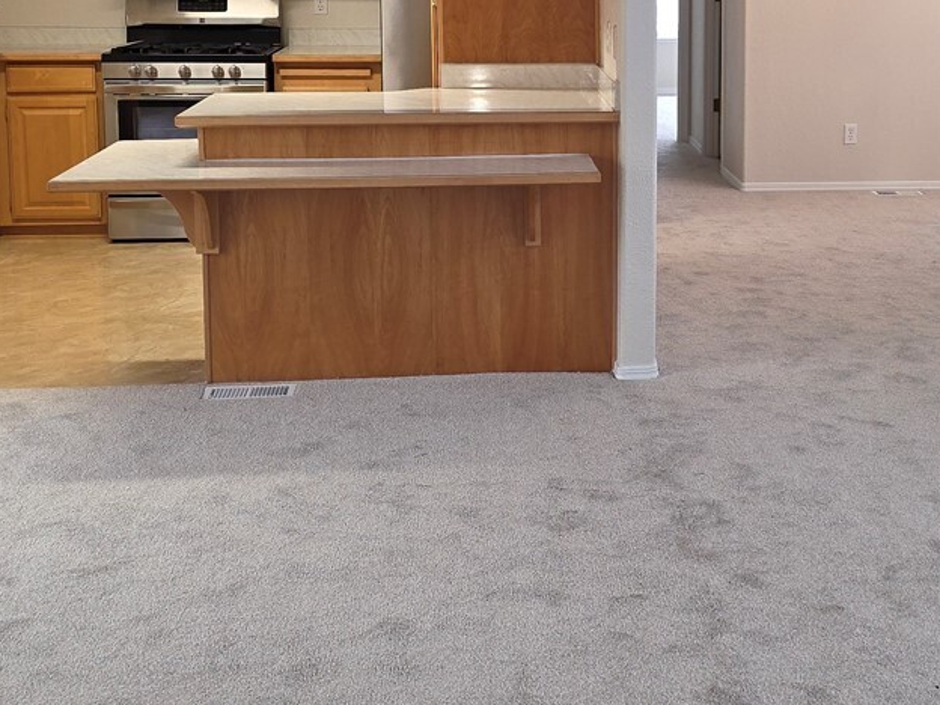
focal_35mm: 59
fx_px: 1602
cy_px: 178
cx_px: 667
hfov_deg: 32.3
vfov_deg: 24.5
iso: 80
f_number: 1.7
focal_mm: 6.3
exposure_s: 1/60
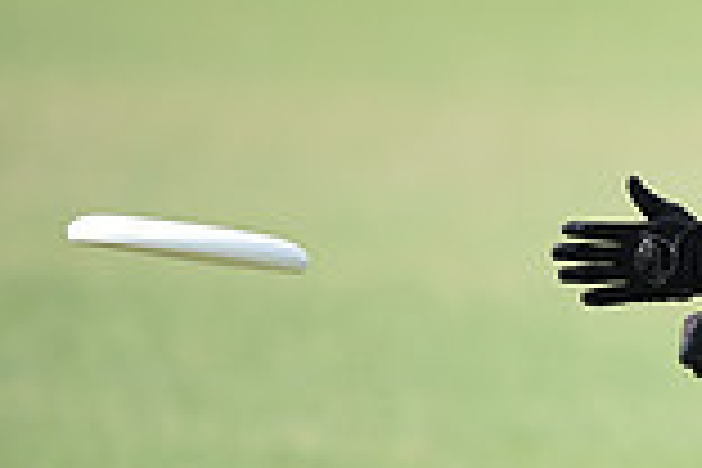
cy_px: 320
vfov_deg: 0.9
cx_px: 1287
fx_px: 29053
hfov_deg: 1.4
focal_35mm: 1490
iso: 200
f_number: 2.8
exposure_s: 1/2000
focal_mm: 400
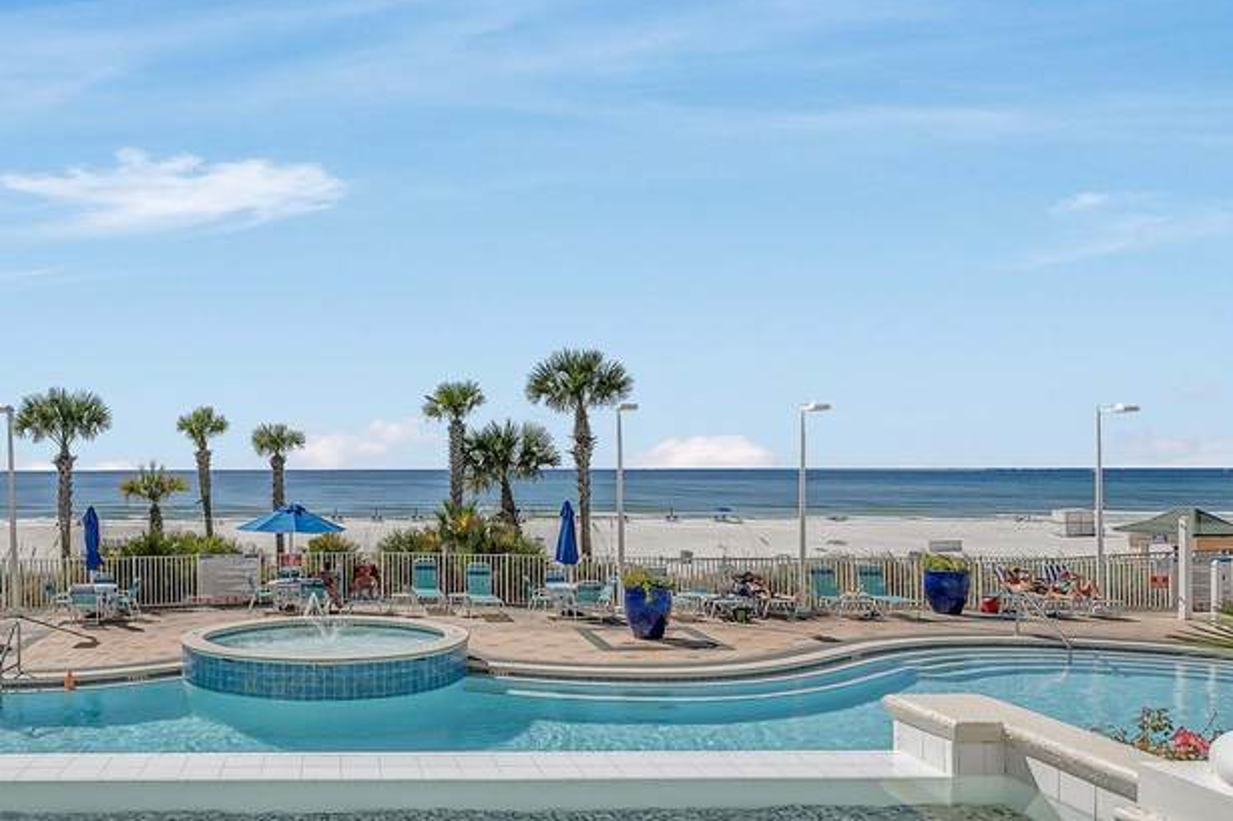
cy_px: 489
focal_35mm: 25
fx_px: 856
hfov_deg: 68.2
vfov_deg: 51.0
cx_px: 353
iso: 100
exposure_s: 1/1600
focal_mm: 12
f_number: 5.6
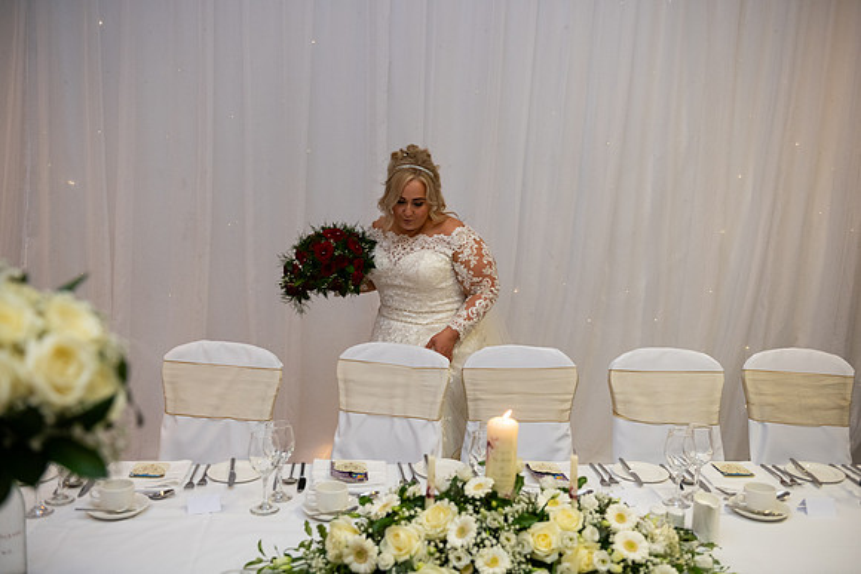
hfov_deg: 50.7
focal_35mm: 38
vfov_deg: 35.1
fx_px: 909
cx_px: 430
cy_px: 287
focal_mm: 38
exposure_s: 1/160
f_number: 3.5
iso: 800
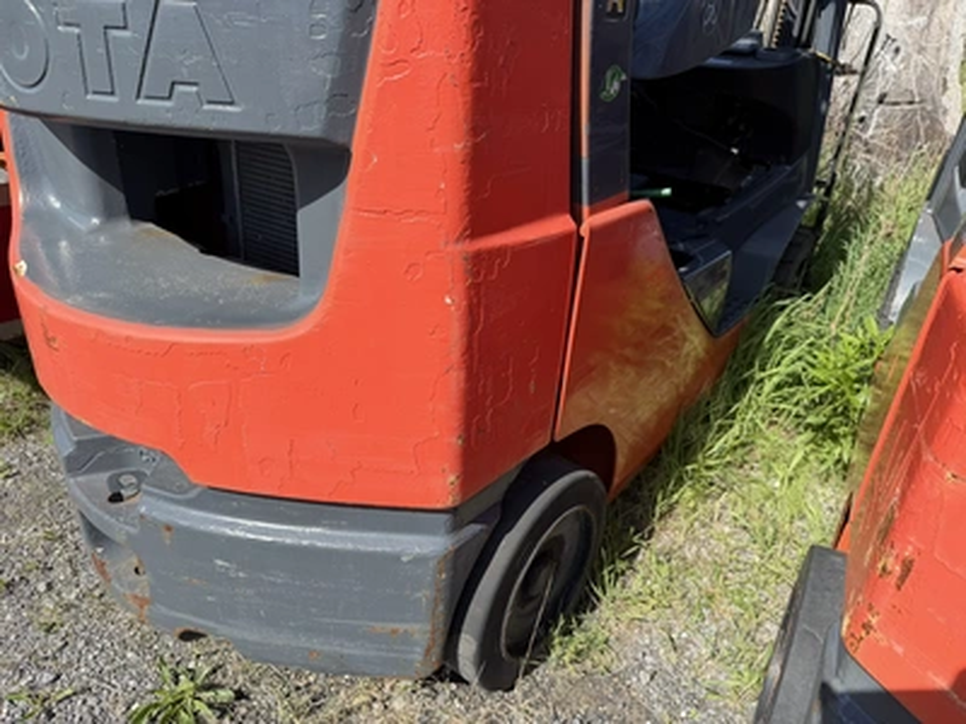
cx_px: 483
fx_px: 670
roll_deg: -0.7
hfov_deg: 71.6
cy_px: 362
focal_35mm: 24
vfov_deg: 56.8
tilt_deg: -26.2
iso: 80
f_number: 1.78
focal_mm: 6.76
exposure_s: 1/2611
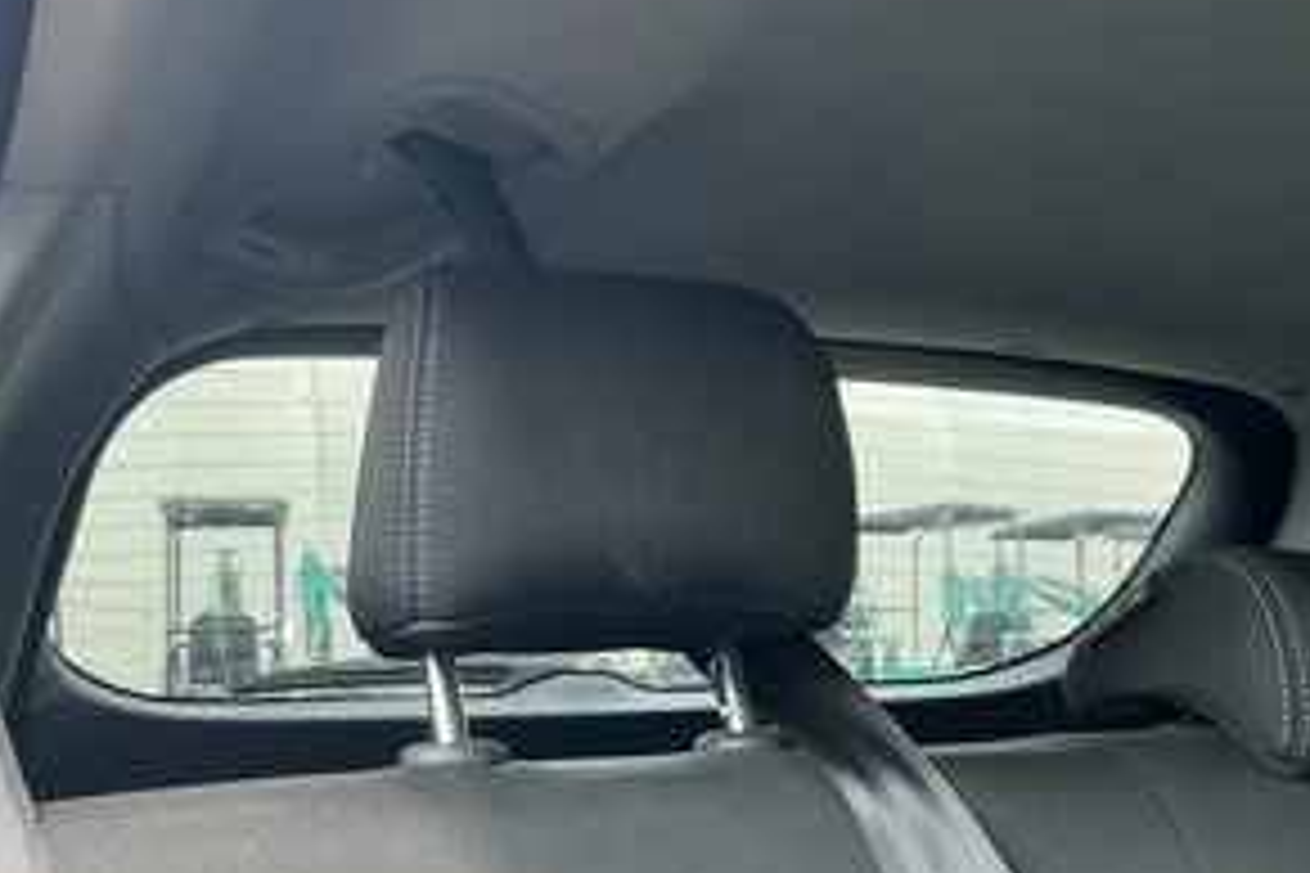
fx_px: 1455
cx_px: 527
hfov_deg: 48.2
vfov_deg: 33.0
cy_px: 603
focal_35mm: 40
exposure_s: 1/122
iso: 50
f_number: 1.8
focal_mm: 3
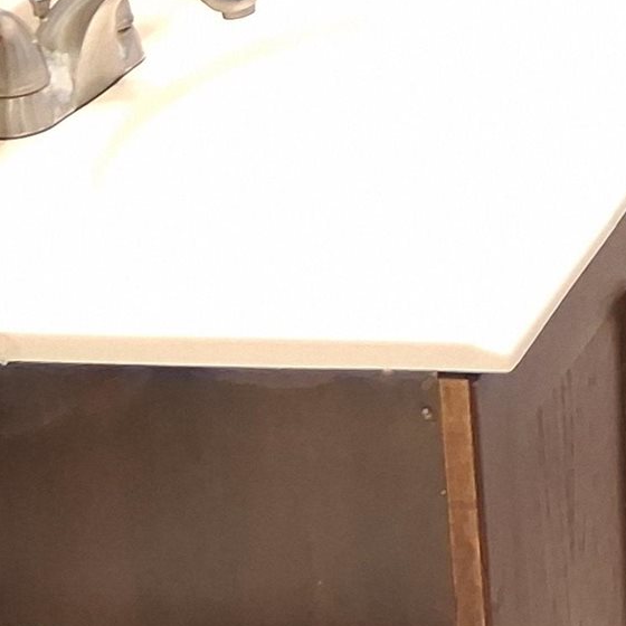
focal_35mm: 126
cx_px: 1144
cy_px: -486
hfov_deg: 12.6
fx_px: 2578
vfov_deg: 12.7
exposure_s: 1/50
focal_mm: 3.98
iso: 400
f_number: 1.8
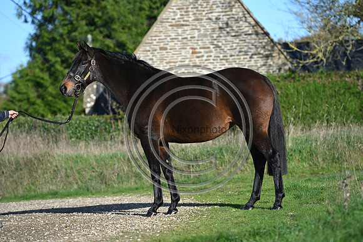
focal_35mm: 155
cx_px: 182
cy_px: 121
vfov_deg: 8.9
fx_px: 1563
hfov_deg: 13.2
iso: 140
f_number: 3.5
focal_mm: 155
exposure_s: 1/1250
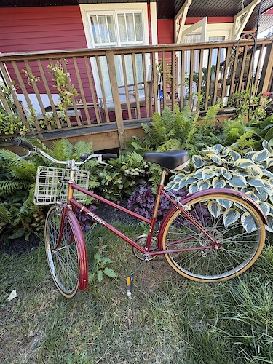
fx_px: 147
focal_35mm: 14
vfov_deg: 102.1
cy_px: 182
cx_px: 136
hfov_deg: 85.7
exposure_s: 1/99
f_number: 2.2
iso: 100
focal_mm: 2.22
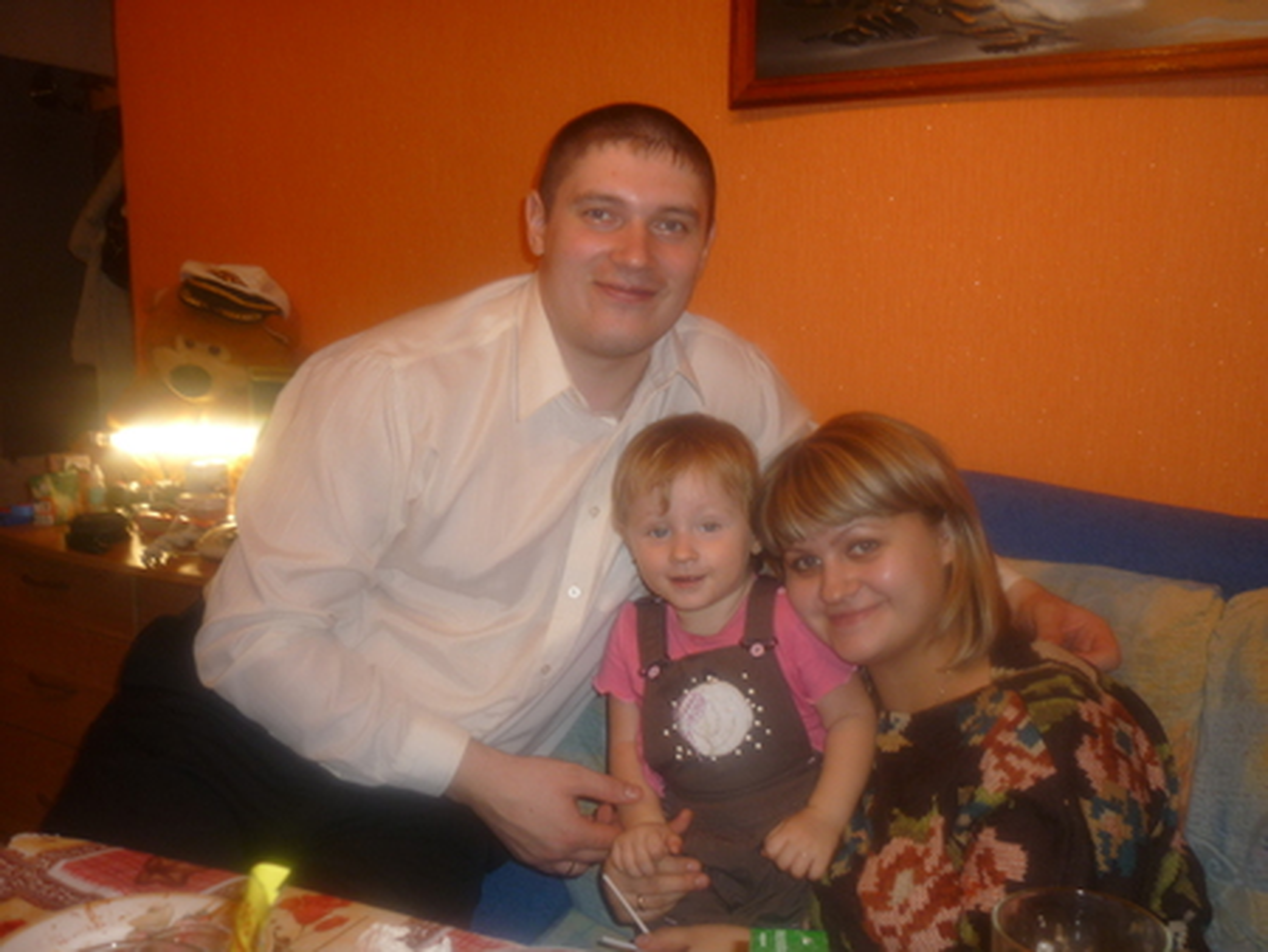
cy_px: 476
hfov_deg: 55.3
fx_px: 1209
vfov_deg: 43.0
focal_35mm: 33
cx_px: 634
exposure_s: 1/30
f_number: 2.8
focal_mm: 5.5
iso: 100
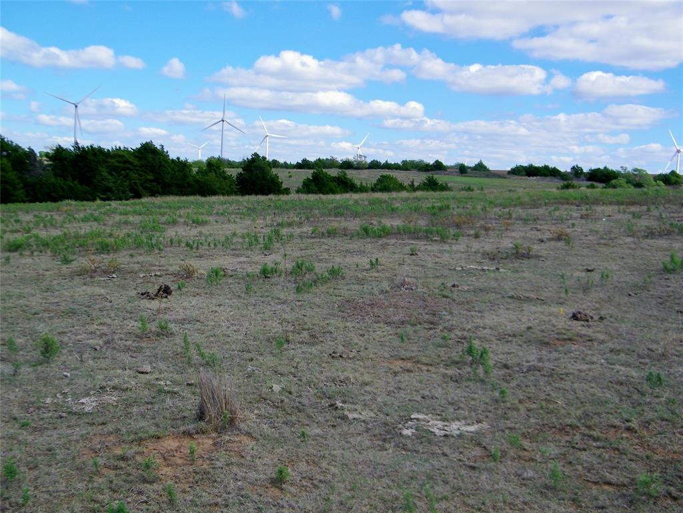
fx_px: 809
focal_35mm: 41
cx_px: 342
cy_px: 256
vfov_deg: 35.1
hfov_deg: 45.8
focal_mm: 7.2
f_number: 7.6
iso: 80
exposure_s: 1/200
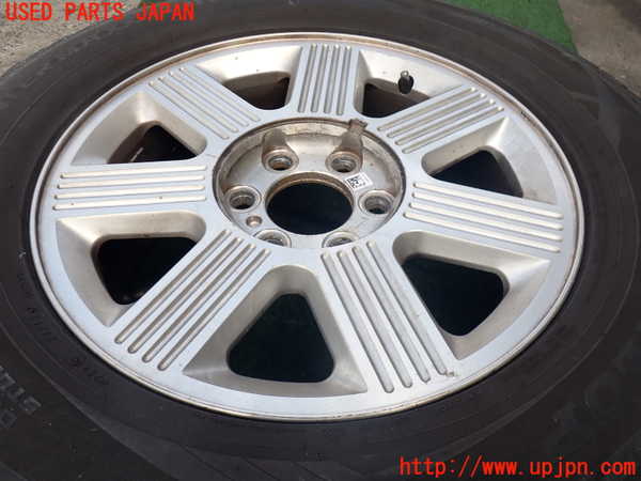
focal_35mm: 30
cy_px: 240
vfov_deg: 46.8
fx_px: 556
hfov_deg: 60.0
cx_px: 320
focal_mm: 5.4
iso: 100
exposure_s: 1/320
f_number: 3.2
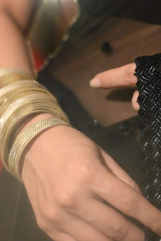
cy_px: 127
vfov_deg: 17.1
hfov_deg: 11.4
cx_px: 125
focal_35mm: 120
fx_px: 805
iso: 2500
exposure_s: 1/200
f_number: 2.2
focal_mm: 50
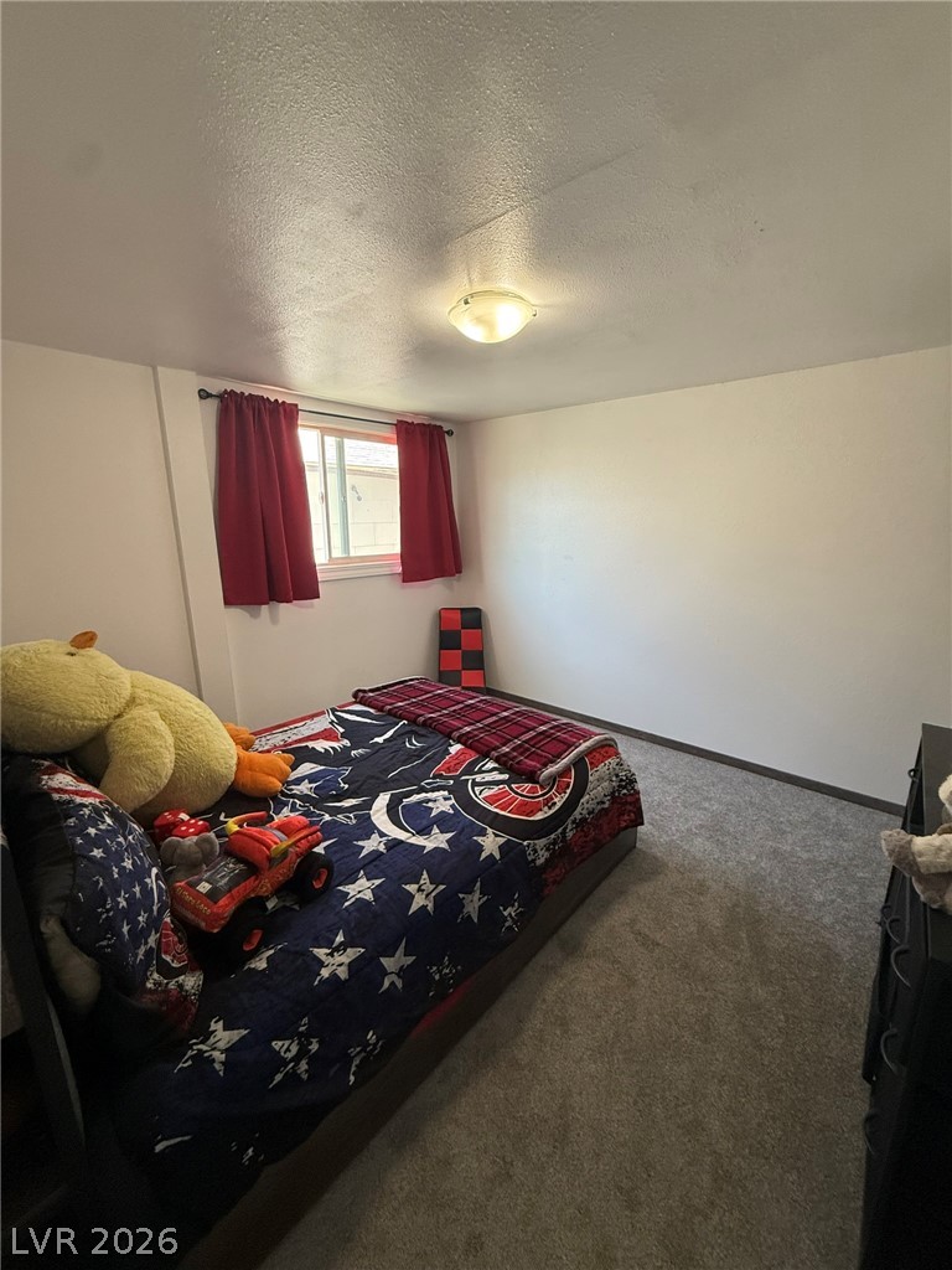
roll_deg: +1.3
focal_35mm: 14
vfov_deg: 102.1
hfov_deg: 85.7
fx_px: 513
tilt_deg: -12.5
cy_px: 635
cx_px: 476
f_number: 2.2
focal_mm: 2.22
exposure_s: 1/120
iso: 250
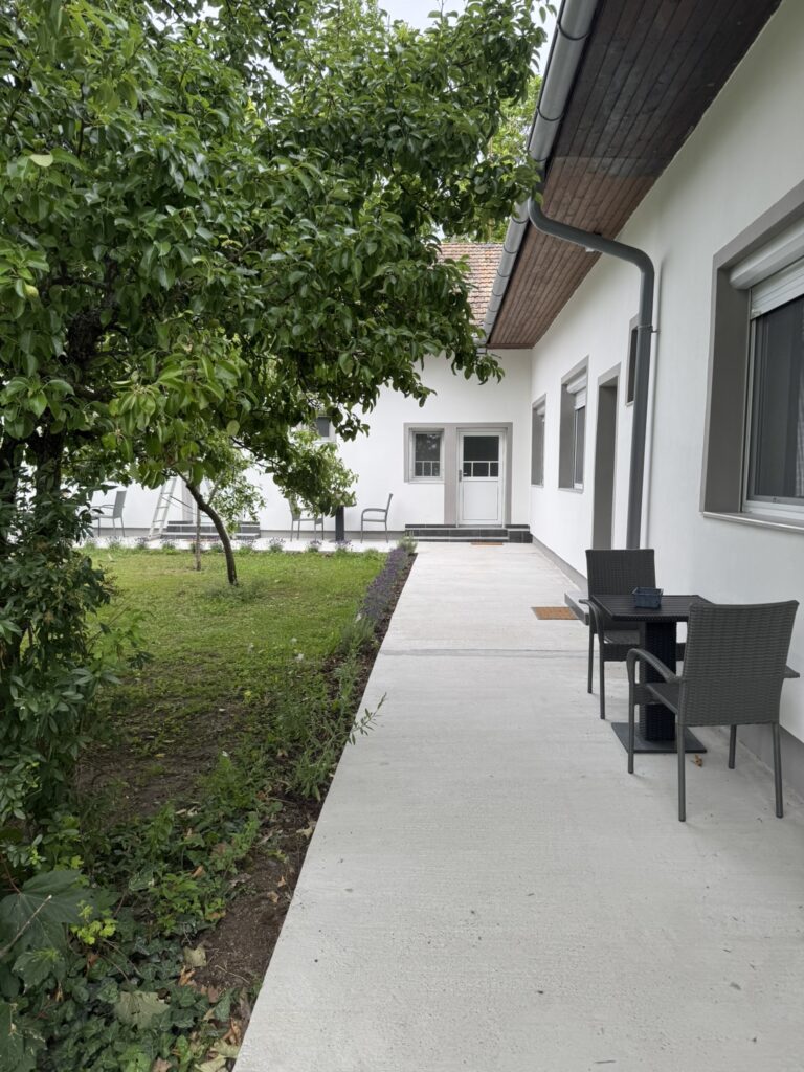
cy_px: 536
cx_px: 402
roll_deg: -0.7
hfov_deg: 56.8
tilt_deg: -4.8
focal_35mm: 24
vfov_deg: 71.6
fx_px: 743
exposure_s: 1/121
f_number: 1.78
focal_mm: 6.76
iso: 64
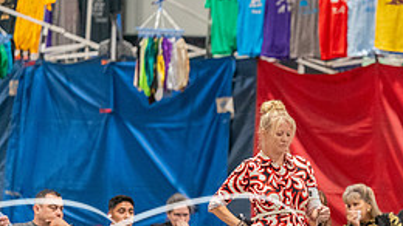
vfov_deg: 2.6
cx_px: 326
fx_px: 4988
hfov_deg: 4.6
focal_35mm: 467
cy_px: 140
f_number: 2.8
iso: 6400
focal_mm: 200
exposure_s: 1/250
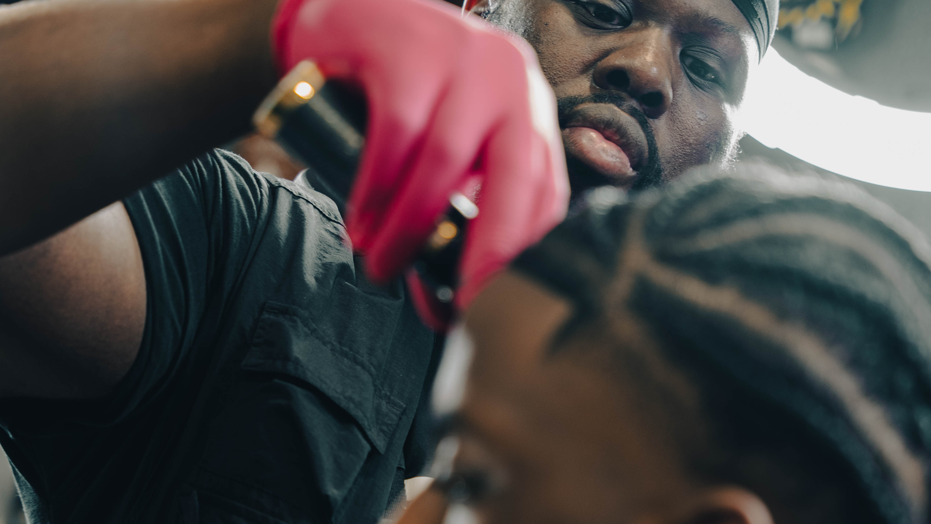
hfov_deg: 19.3
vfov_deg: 10.9
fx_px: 2740
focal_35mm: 111
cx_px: 465
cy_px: 424
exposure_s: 1/30
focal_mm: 70
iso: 640
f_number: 2.8
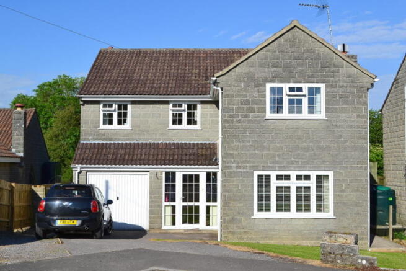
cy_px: 136
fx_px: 474
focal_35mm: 42
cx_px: 203
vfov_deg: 31.9
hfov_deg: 46.4
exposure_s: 1/500
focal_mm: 28
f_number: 11
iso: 280
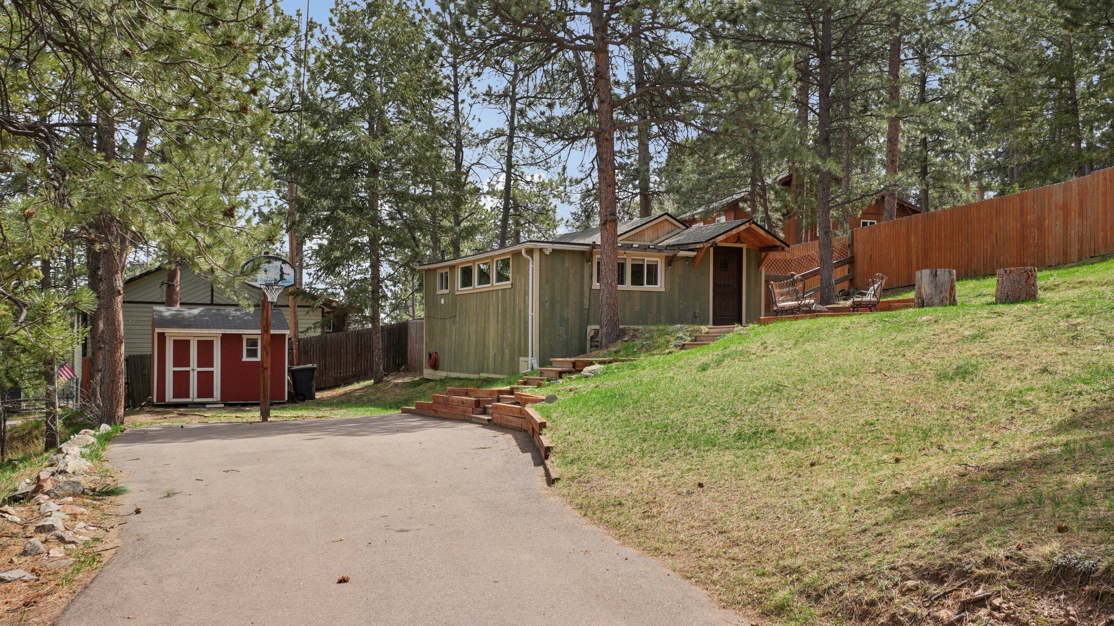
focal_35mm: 32
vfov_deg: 36.6
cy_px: 273
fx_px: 945
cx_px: 562
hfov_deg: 61.0
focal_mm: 20
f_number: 8
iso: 100
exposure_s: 1/250
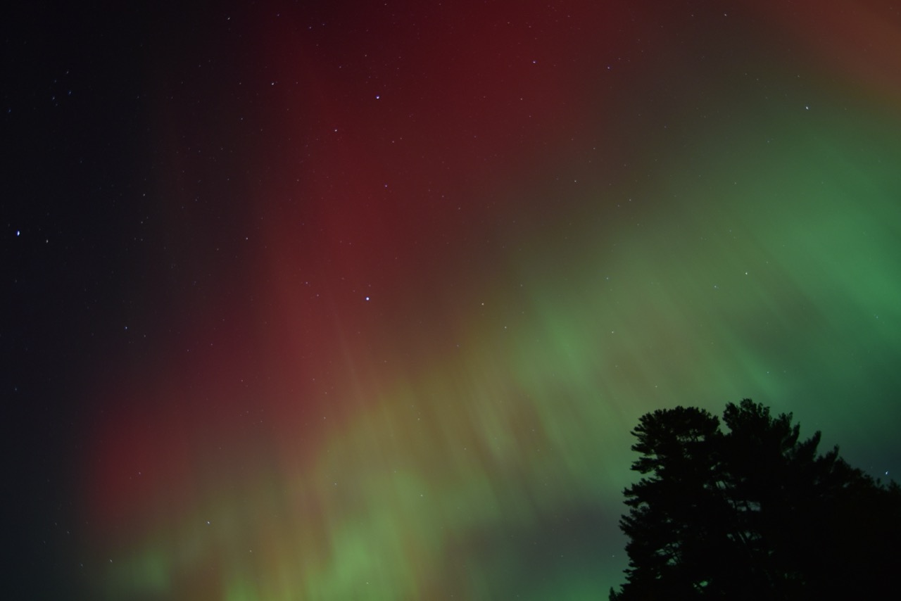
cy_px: 300
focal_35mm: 18
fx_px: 451
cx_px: 450
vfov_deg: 67.4
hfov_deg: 90.0
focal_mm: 18
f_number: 2.8
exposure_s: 8
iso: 250
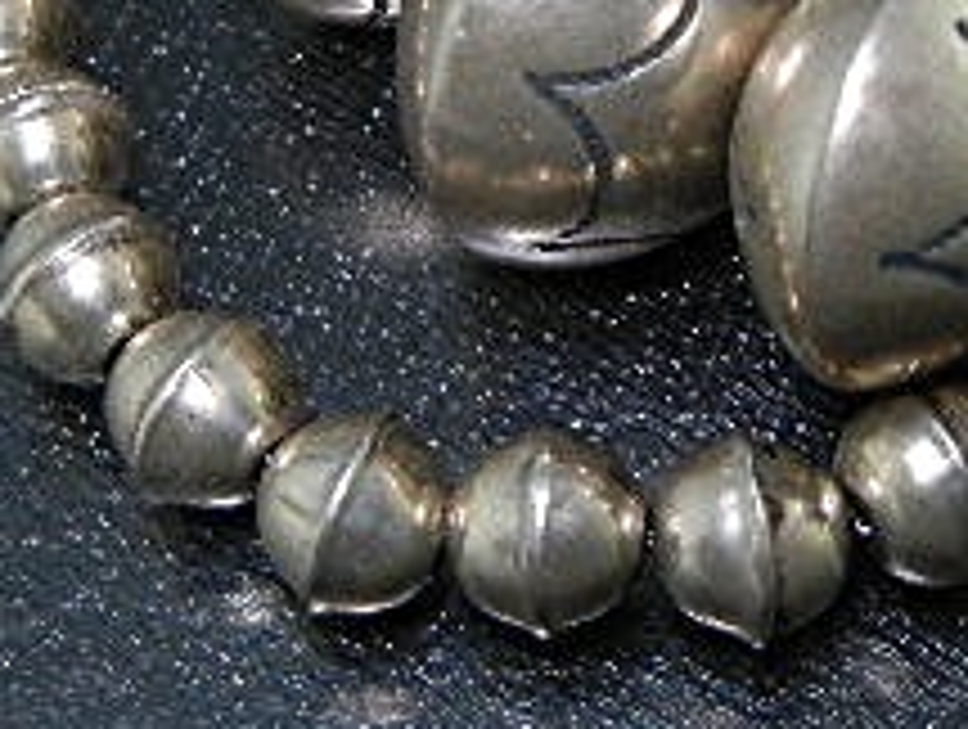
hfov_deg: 19.3
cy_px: -36
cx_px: 716
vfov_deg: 14.4
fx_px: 2829
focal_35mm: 101
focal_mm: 6.2
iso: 553
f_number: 7.2
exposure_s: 1/30
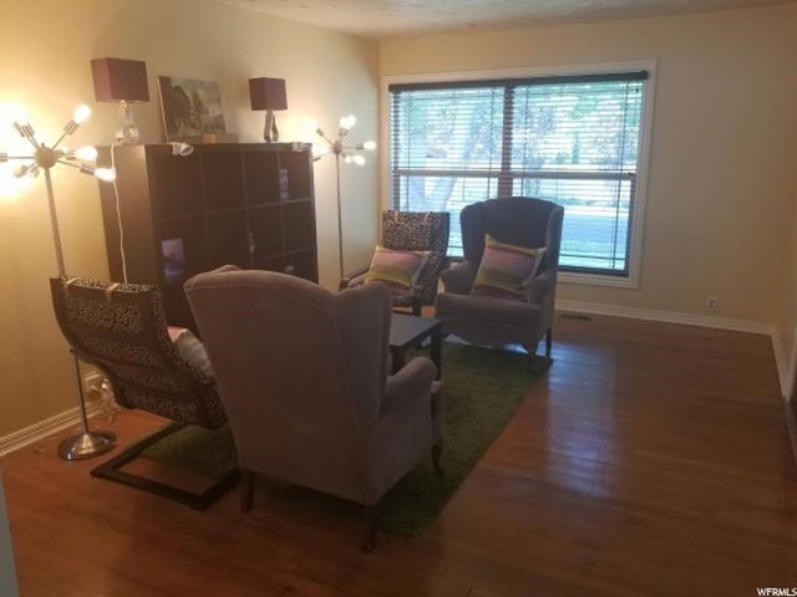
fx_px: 599
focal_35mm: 26
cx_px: 398
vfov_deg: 53.1
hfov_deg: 67.3
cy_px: 298
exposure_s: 1/60
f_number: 1.7
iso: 100
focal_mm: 4.25
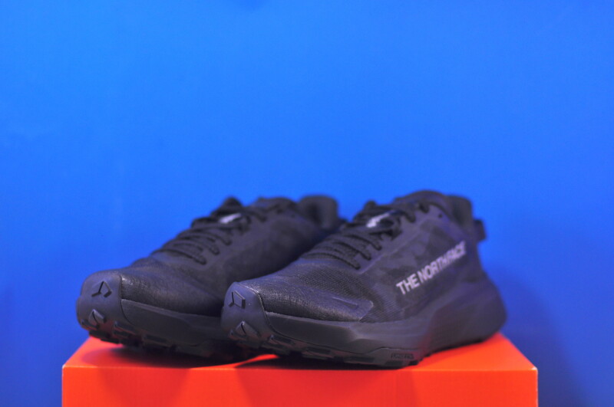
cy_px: 204
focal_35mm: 75
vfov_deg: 18.1
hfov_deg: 27.0
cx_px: 307
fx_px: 1277
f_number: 2.2
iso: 250
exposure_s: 1/320
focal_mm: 50
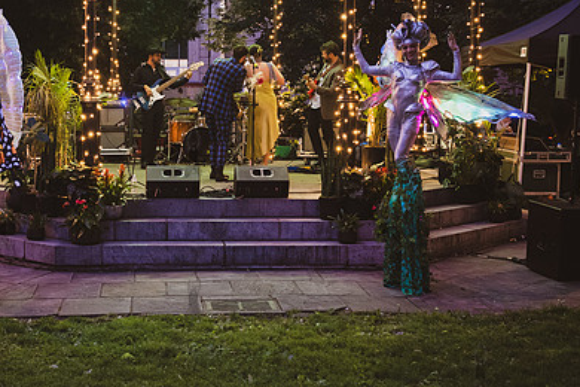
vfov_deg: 21.9
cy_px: 195
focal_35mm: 62
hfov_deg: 31.9
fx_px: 999
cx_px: 156
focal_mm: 35
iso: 6400
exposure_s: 1/160
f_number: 3.5
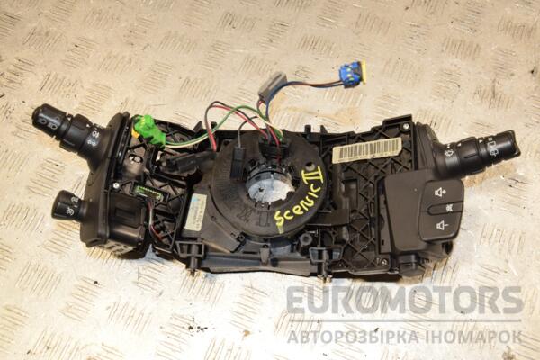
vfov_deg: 34.2
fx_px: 585
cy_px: 180
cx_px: 270
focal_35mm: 39
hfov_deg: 49.6
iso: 800
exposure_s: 1/200
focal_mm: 26
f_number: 6.3
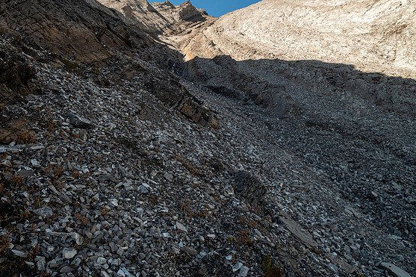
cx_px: 212
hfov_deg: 69.4
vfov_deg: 49.5
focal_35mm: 26
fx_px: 300
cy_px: 139
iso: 200
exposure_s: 1/125
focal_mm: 12
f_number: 8
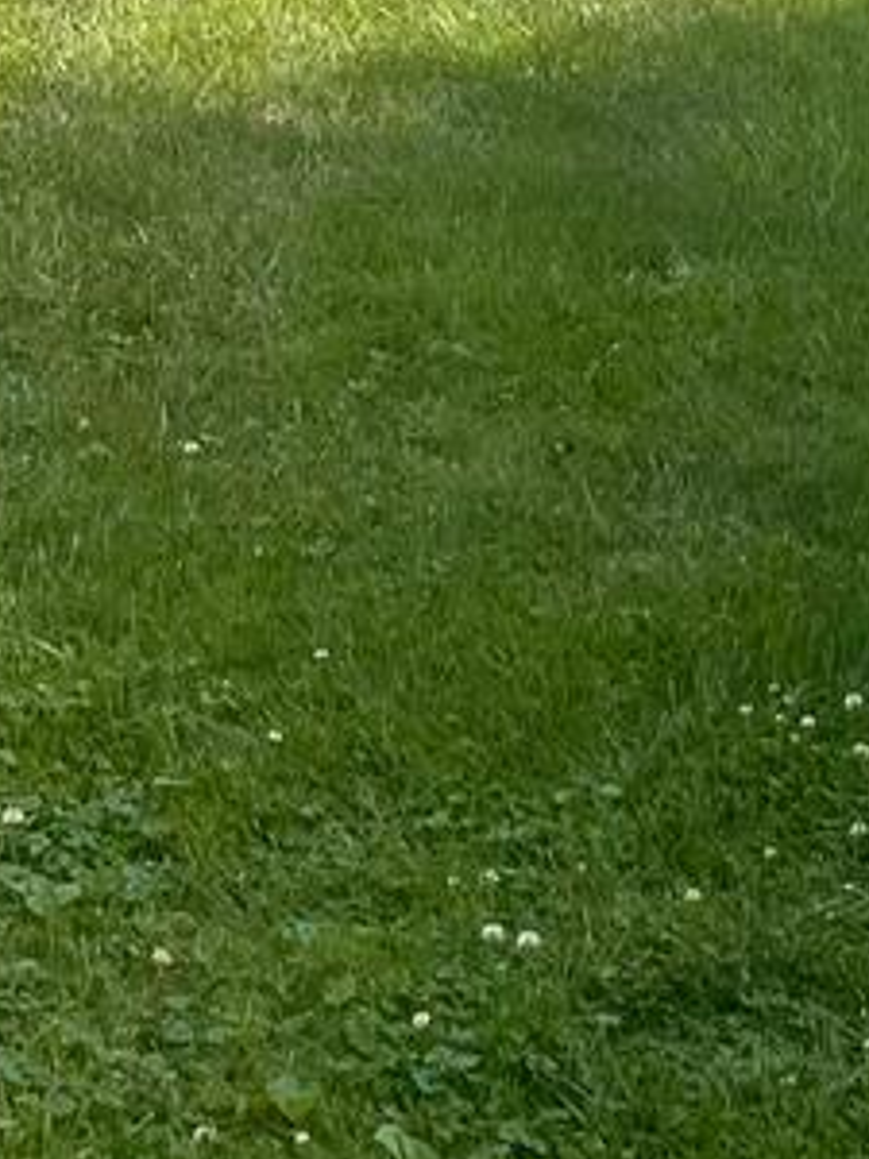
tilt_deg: -0.5
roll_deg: +0.8
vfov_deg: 13.8
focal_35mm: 128
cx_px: 622
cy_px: -896
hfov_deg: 11.6
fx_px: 4284
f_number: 1.6
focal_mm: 5.1
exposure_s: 1/2203
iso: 32
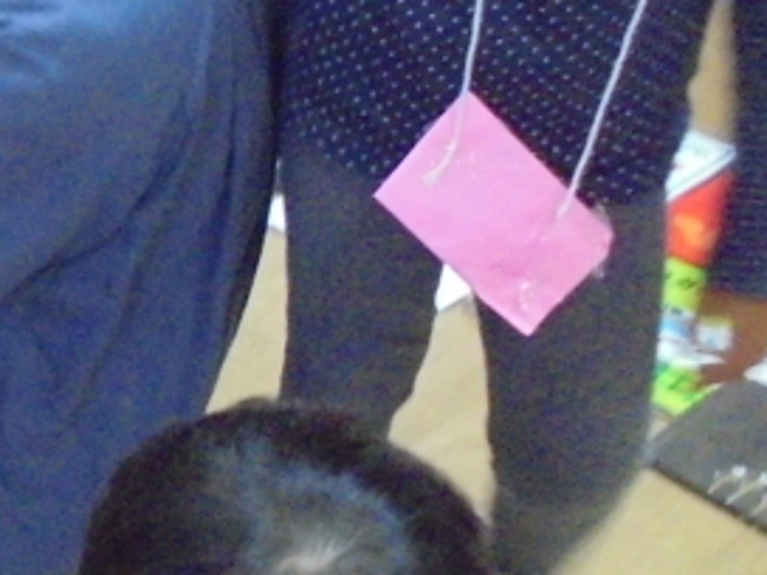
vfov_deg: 15.0
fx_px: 2171
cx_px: -477
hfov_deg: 17.4
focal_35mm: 98
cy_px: 428
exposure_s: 1/30
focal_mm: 4.6
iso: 800
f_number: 3.5
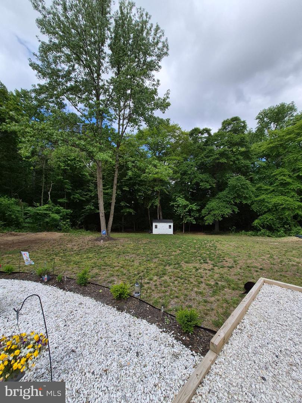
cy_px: 202
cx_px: 151
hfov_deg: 89.9
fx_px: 151
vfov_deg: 106.2
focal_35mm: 13
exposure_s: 1/1768
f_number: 2.2
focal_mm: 1.74
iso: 40
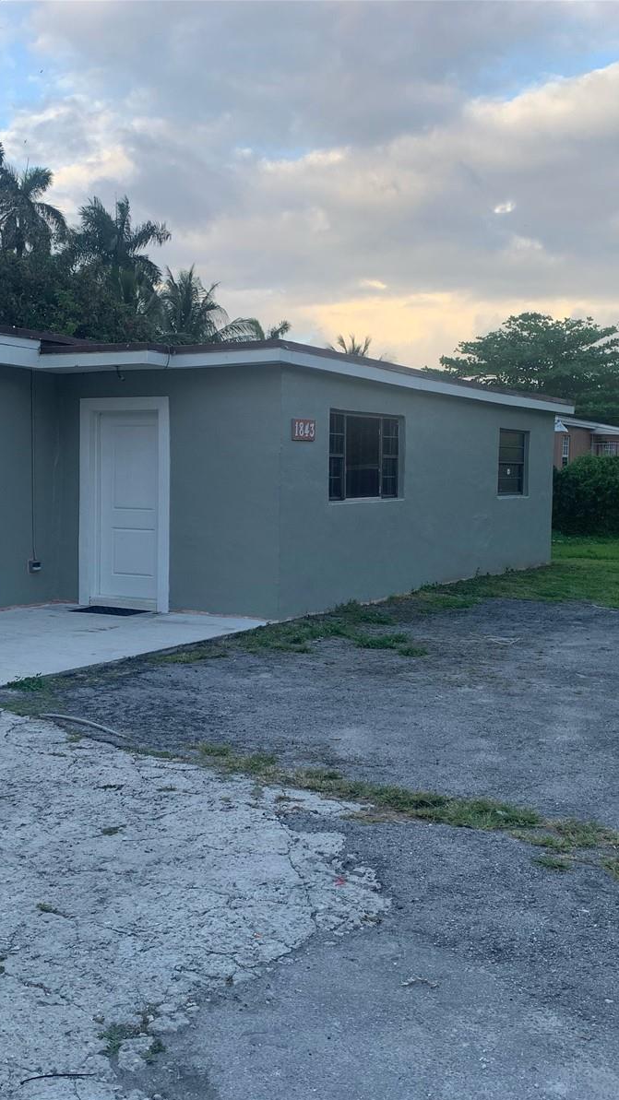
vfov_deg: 52.8
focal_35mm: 38
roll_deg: +0.5
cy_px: 552
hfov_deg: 31.2
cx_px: 280
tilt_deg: -2.8
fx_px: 1109
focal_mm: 4.25
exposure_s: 1/312
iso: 25
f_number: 1.8
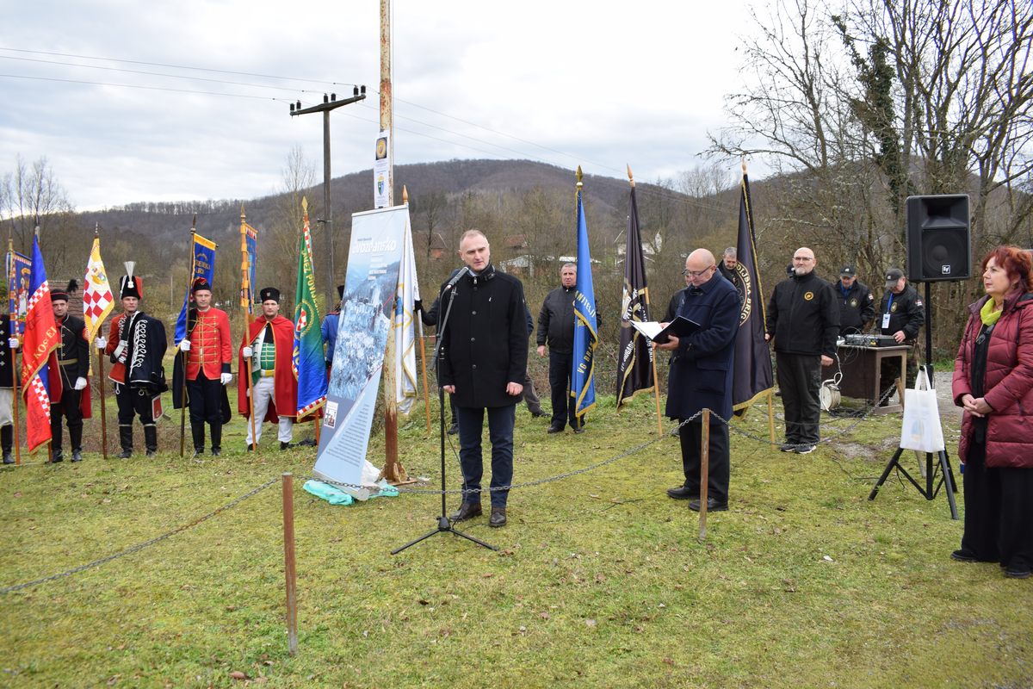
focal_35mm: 27
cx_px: 516
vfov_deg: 47.9
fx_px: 775
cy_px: 344
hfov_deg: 67.4
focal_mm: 18
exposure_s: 1/200
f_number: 7.1
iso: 400
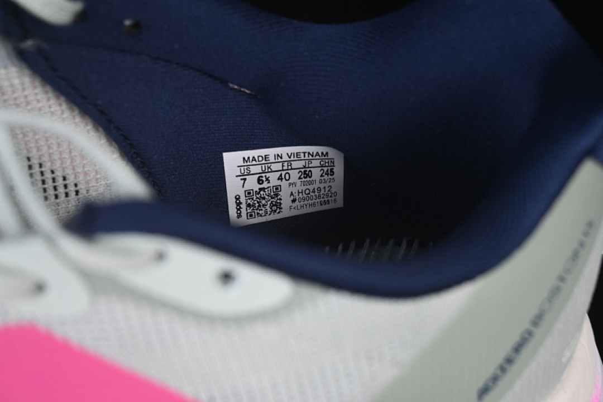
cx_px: 302
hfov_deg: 27.0
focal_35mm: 75
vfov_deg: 18.2
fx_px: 1256
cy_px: 201
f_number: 7.1
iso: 160
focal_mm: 50
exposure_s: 1/80
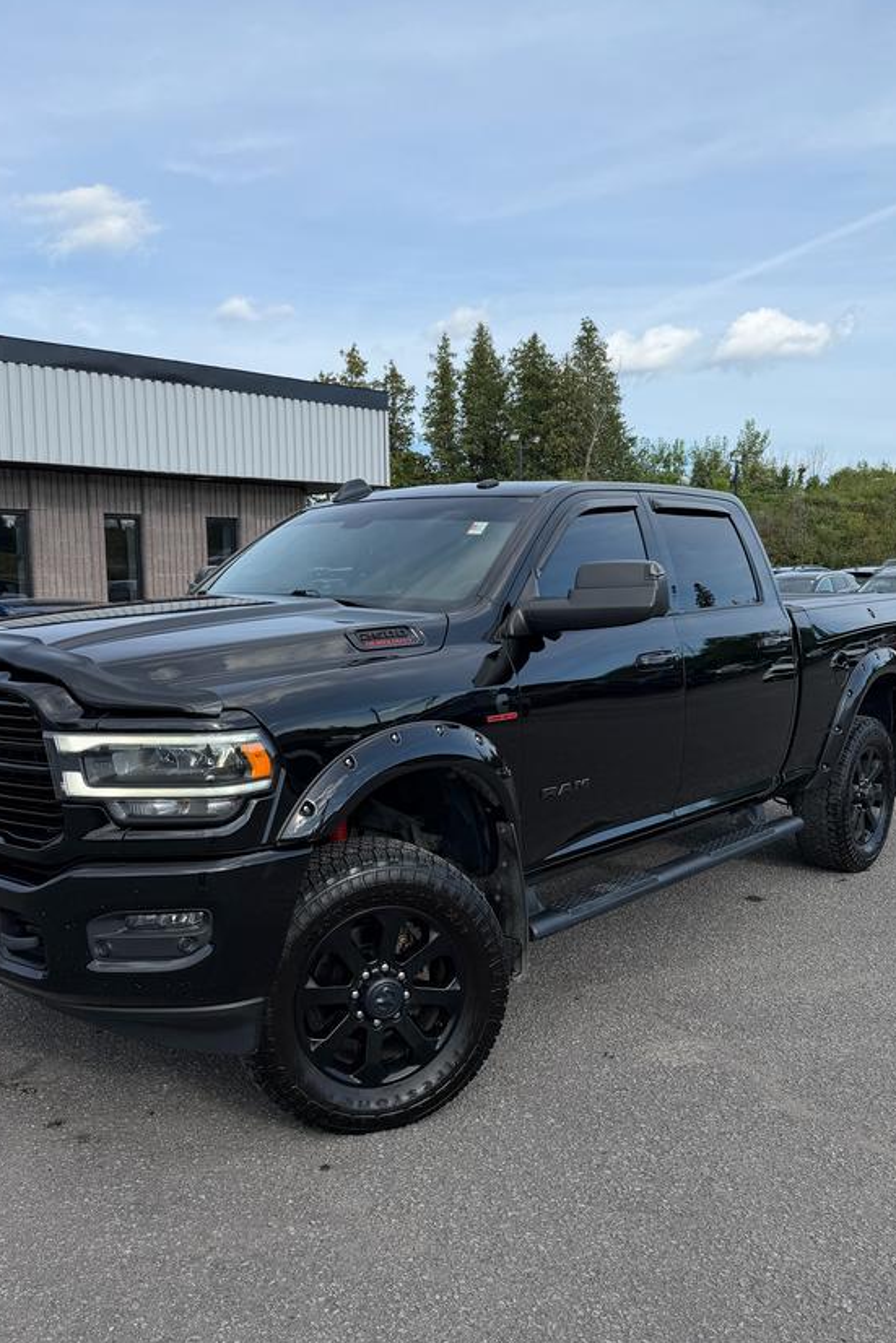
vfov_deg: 63.6
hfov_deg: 44.9
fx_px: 1082
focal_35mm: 29
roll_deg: +1.0
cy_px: 685
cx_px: 385
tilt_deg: -5.7
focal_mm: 6.76
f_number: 1.78
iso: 80
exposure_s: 1/3145
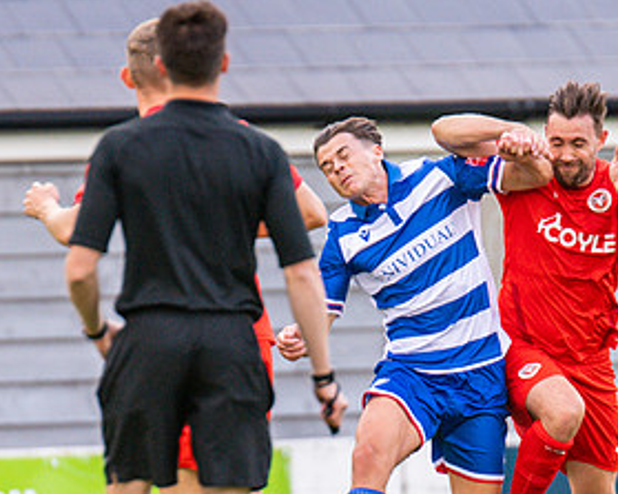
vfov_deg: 1.3
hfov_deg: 1.7
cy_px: 394
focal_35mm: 1159
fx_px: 21191
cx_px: 380
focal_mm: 300
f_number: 4
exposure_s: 1/2000
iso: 1000
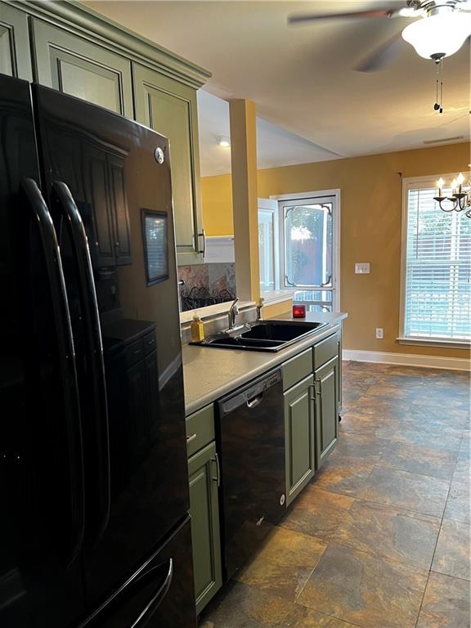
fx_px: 472
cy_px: 314
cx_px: 236
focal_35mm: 26
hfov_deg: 53.1
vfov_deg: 67.3
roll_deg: +3.2
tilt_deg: -9.3
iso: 160
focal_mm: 5.7
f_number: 1.5
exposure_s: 1/60
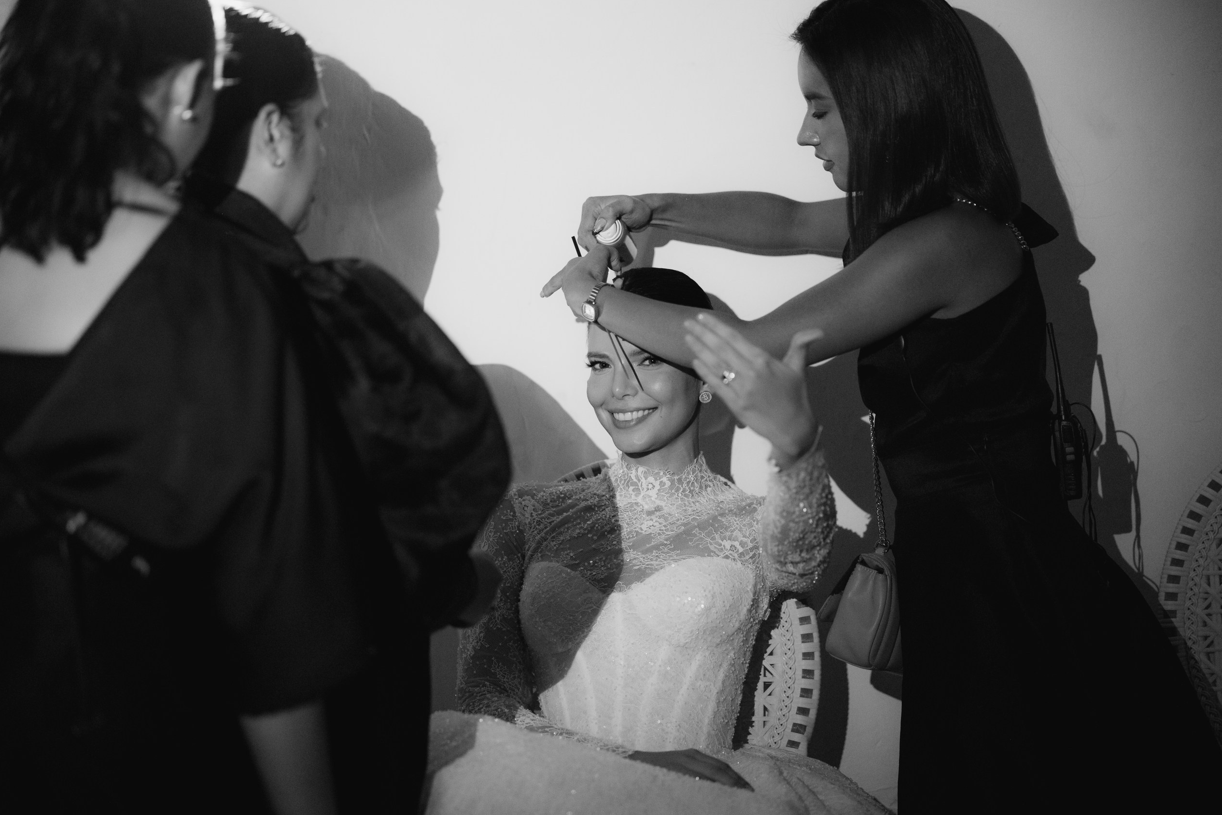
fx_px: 2919
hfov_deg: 23.6
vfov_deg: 15.9
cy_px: 406
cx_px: 609
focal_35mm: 86
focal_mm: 85
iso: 2000
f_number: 2
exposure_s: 1/125
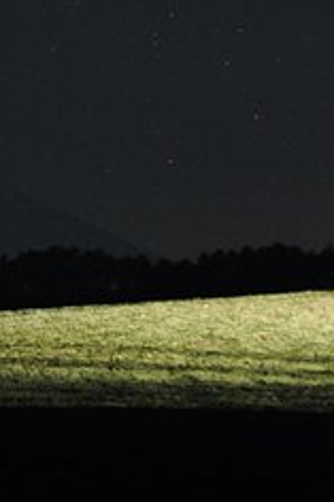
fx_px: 1449
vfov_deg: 19.6
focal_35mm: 104
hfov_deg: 12.4
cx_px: -194
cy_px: 191
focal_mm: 32
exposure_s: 30
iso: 1600
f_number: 3.8
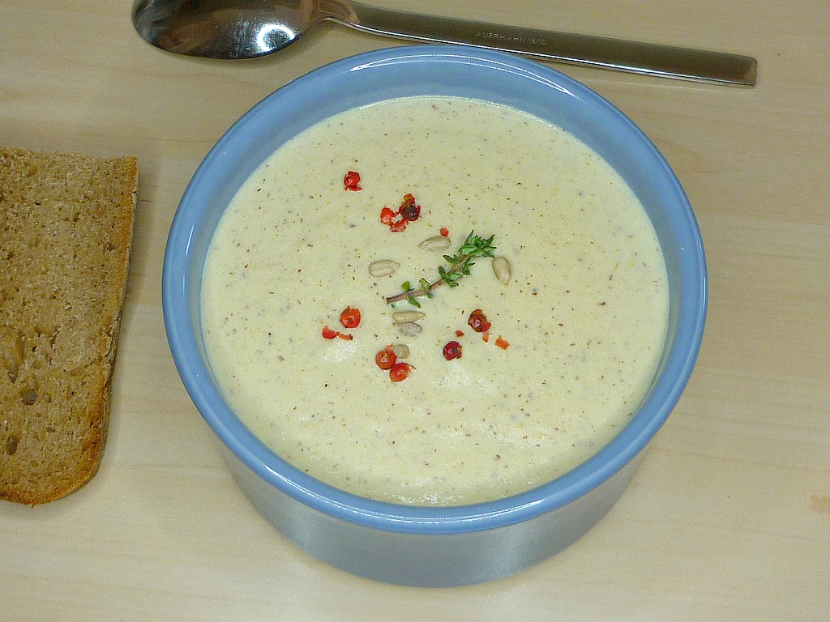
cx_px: 415
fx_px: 1535
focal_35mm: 64
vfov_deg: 22.9
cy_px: 311
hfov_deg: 30.3
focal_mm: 5.9
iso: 80
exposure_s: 1/100
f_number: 2.9
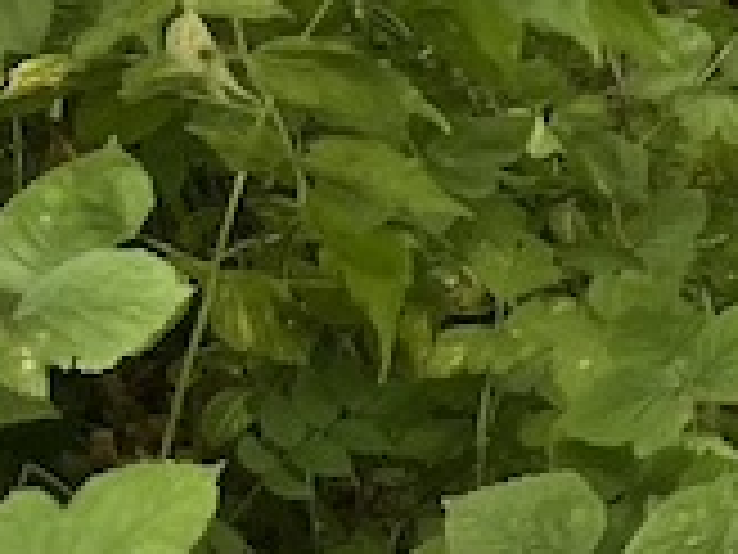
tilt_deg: -19.8
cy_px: -874
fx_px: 4051
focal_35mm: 190
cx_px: 2696
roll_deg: +0.5
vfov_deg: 7.2
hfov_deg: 7.8
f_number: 1.6
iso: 32
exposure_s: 1/139
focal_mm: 5.1
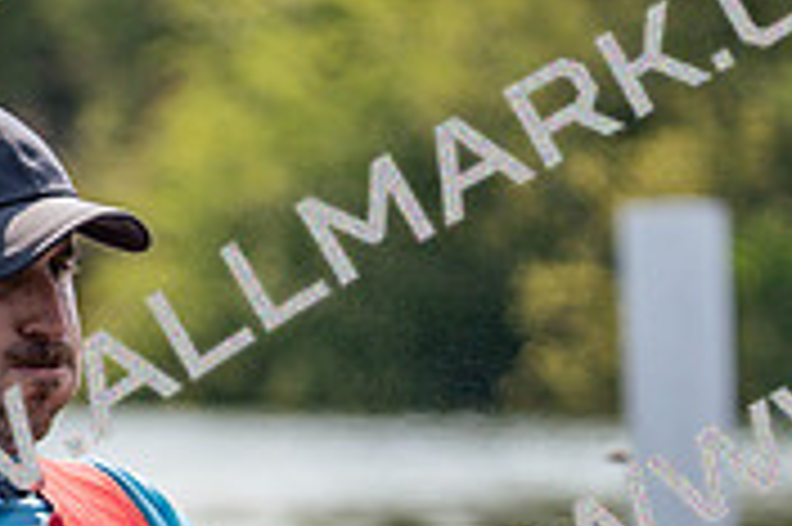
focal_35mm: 659
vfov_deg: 2.1
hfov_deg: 3.1
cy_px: 672
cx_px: 198
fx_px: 14484
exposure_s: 1/1600
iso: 200
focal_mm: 200
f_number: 5.6
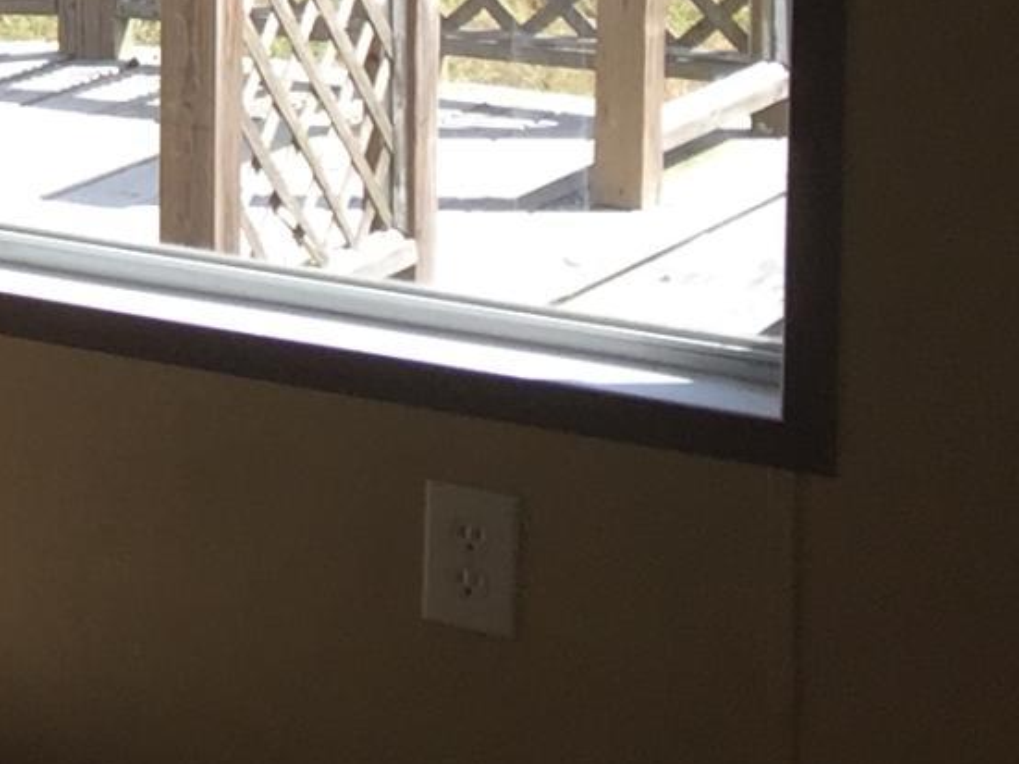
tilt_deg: -5.7
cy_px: -444
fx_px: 4650
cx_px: -1267
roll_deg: +0.2
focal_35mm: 158
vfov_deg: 9.1
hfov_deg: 10.9
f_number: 2.2
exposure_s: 1/476
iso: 32
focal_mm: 4.15
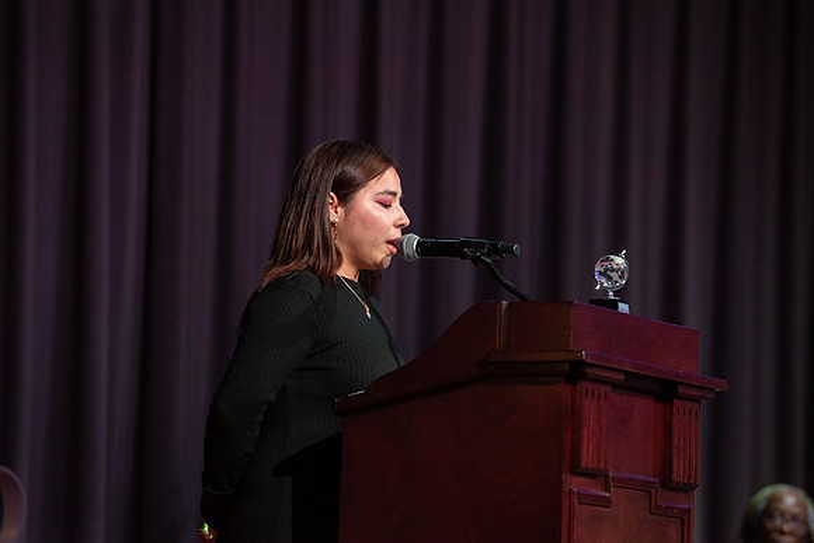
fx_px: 4533
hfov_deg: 10.3
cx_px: 407
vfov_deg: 6.9
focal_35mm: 200
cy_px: 272
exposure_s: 1/250
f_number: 4
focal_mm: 200
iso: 2000
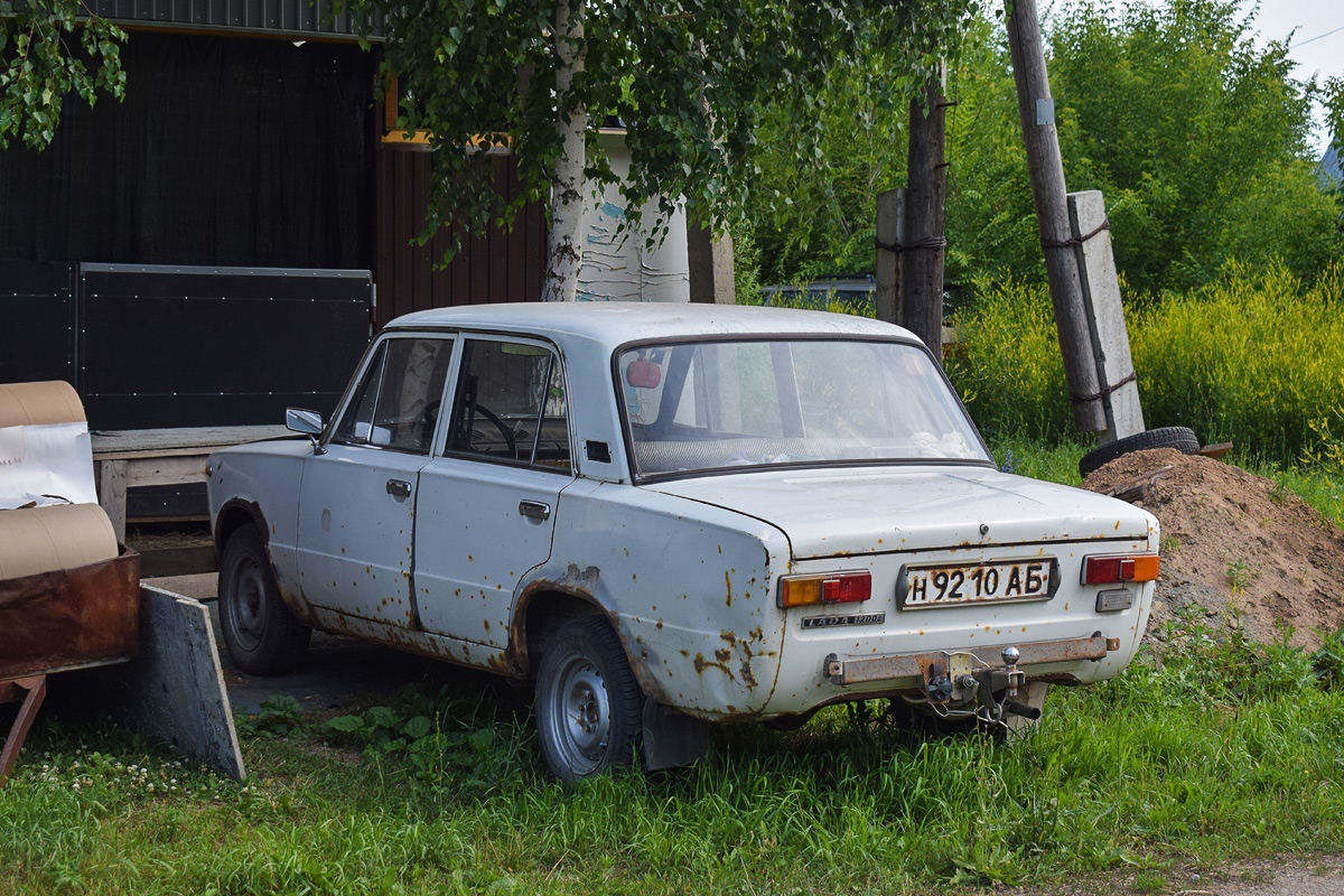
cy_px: 448
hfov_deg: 33.4
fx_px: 2240
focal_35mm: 60
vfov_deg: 22.6
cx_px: 672
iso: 400
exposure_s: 1/800
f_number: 6.3
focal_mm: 40
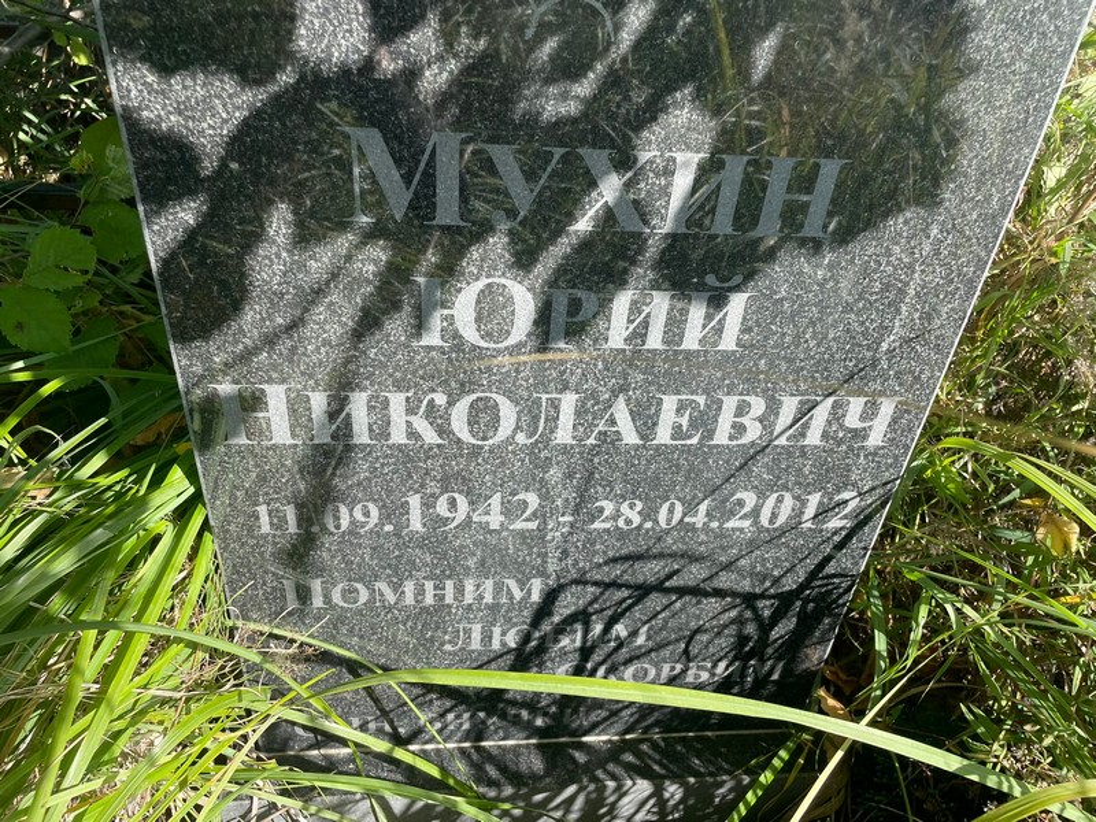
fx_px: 823
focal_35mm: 26
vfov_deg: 53.1
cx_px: 548
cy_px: 411
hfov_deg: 67.3
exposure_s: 1/824
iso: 32
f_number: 1.6
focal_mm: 4.2
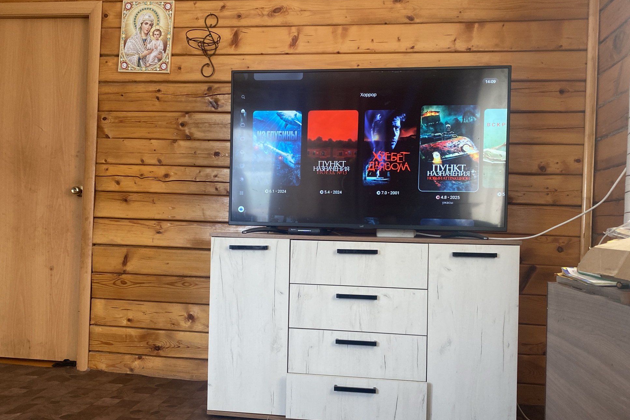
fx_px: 490
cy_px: 236
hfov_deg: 65.5
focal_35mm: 28
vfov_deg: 46.3
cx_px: 305
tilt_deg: -0.4
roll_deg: -2.8
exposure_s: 1/60
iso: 125
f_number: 1.8
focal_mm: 4.25
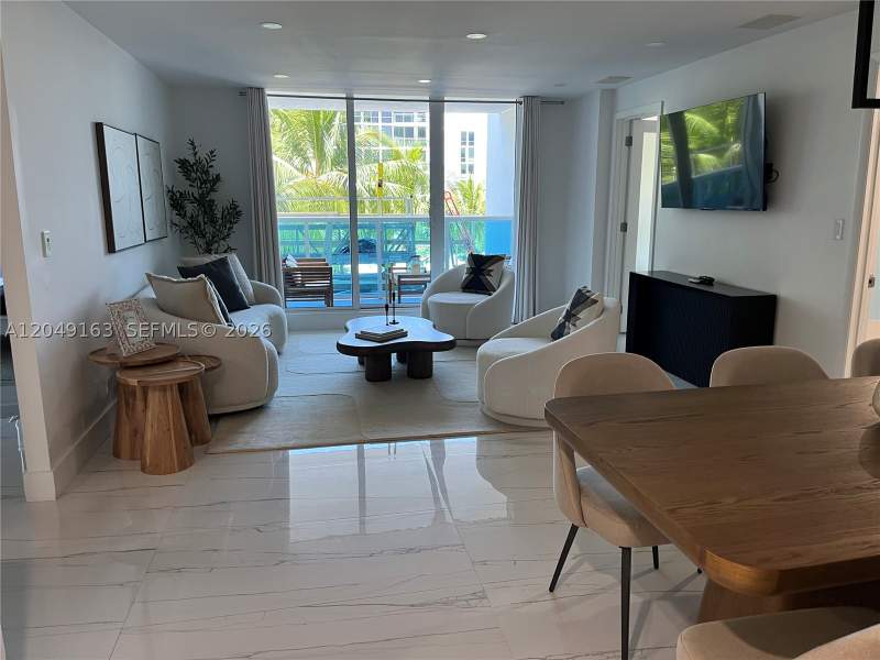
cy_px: 330
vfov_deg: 53.1
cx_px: 440
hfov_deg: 67.3
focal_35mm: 26
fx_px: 661
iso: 125
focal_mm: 5.1
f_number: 1.6
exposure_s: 1/60
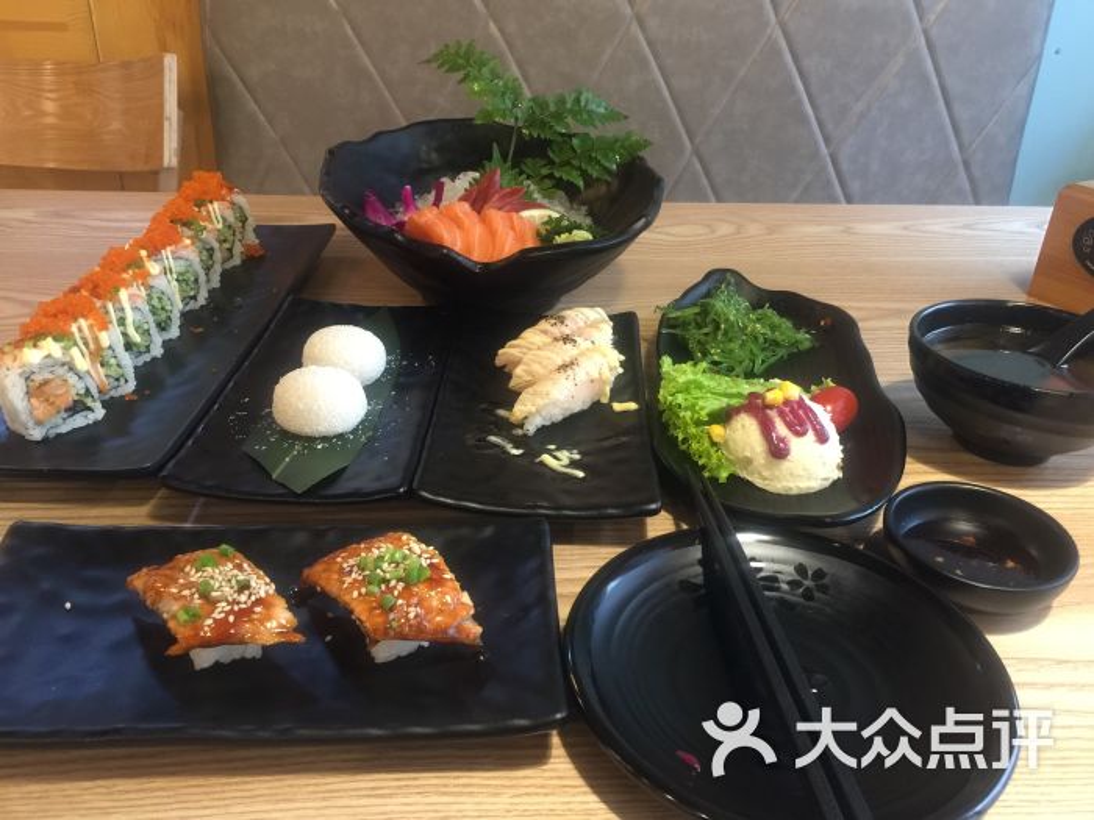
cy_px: 410
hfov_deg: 61.7
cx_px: 547
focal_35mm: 29
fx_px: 917
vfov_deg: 48.2
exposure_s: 1/10
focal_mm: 4.15
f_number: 2.2
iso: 125
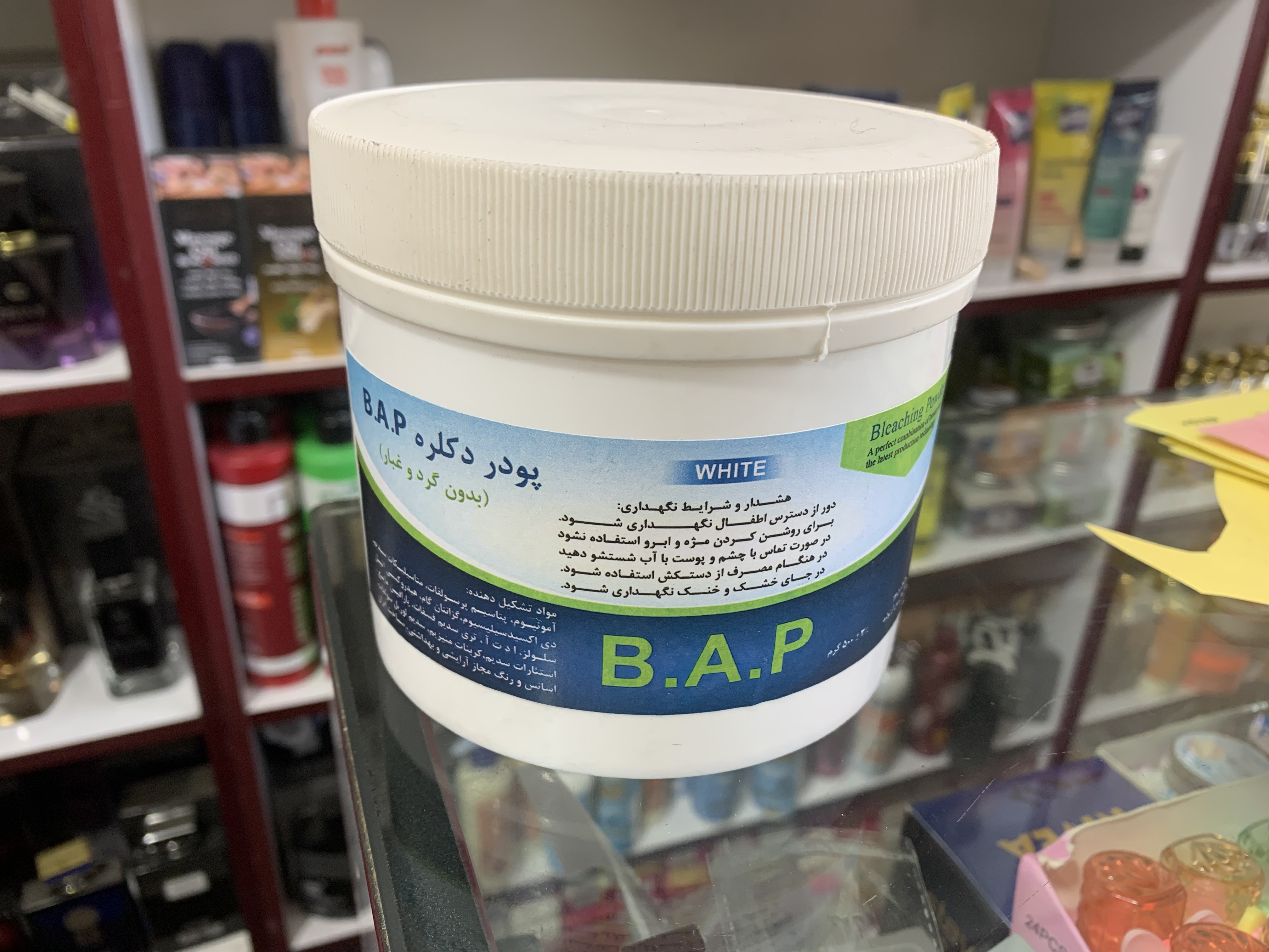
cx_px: 634
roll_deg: -1.3
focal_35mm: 26
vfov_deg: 53.1
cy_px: 476
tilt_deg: -27.3
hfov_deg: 67.3
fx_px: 953
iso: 50
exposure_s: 1/50
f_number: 1.8
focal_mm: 4.25
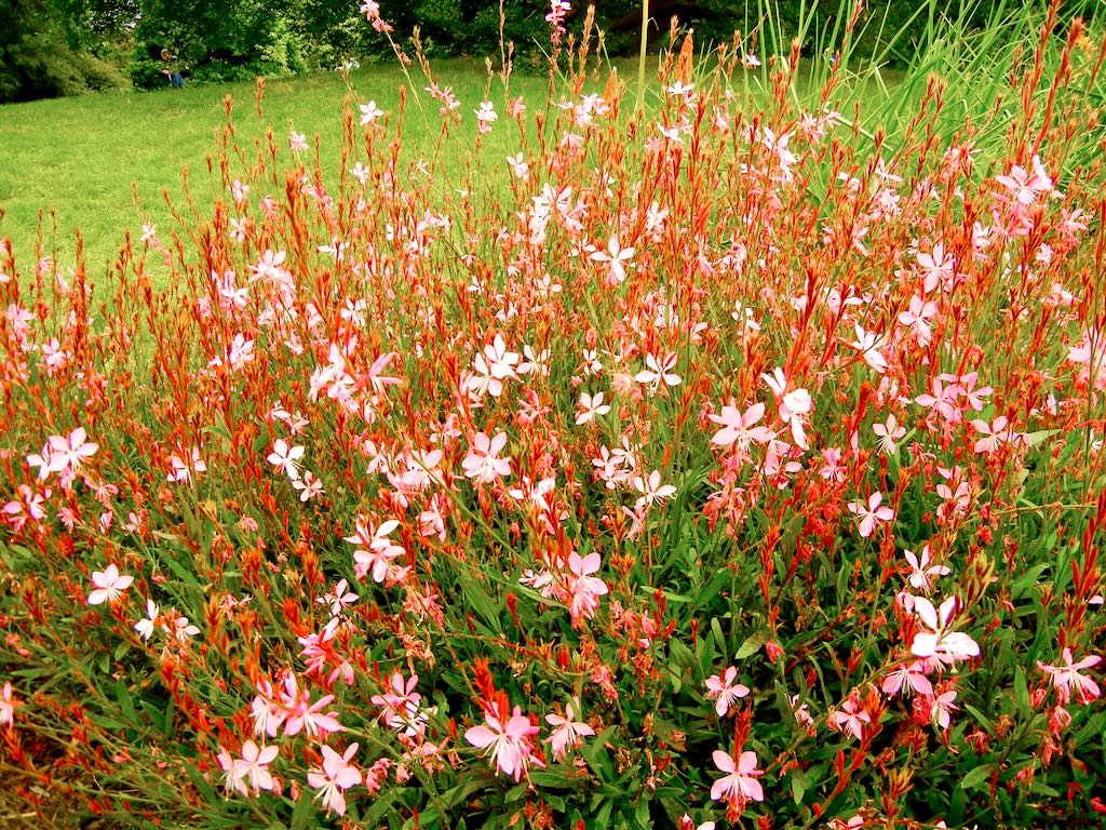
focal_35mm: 30
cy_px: 415
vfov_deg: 46.8
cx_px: 553
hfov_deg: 60.0
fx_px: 959
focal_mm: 5.4
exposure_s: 1/222
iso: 160
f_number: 3.5
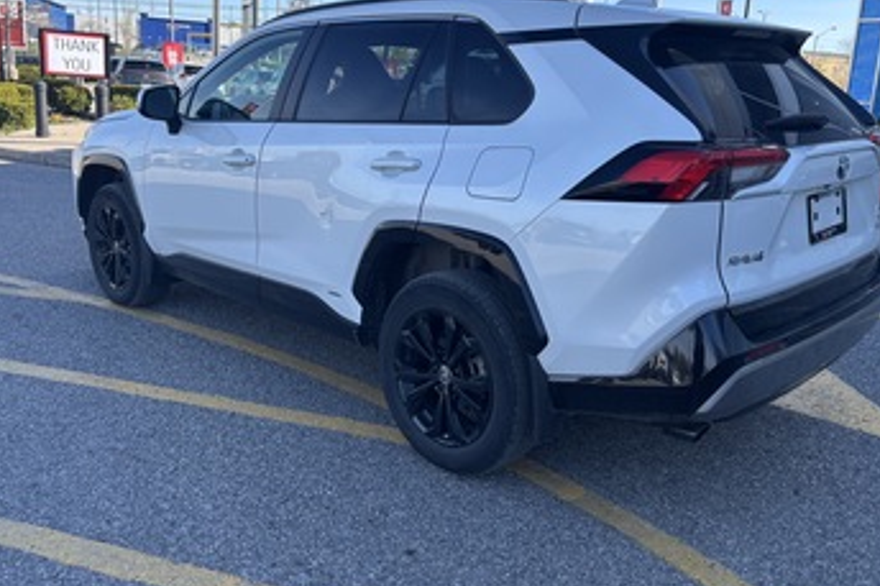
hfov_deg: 57.2
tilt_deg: -11.2
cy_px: 237
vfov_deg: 39.8
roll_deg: -3.1
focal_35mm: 33
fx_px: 806
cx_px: 466
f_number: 1.6
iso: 50
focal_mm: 5.96
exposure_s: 1/1437
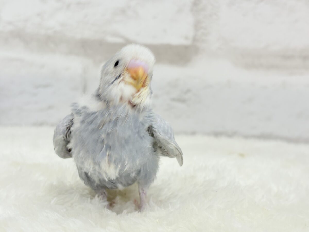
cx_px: 154
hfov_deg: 36.8
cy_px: 116
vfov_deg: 28.0
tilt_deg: -8.0
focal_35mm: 52
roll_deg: -2.1
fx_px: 464
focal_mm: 5.96
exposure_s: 1/100
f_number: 1.6
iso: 64
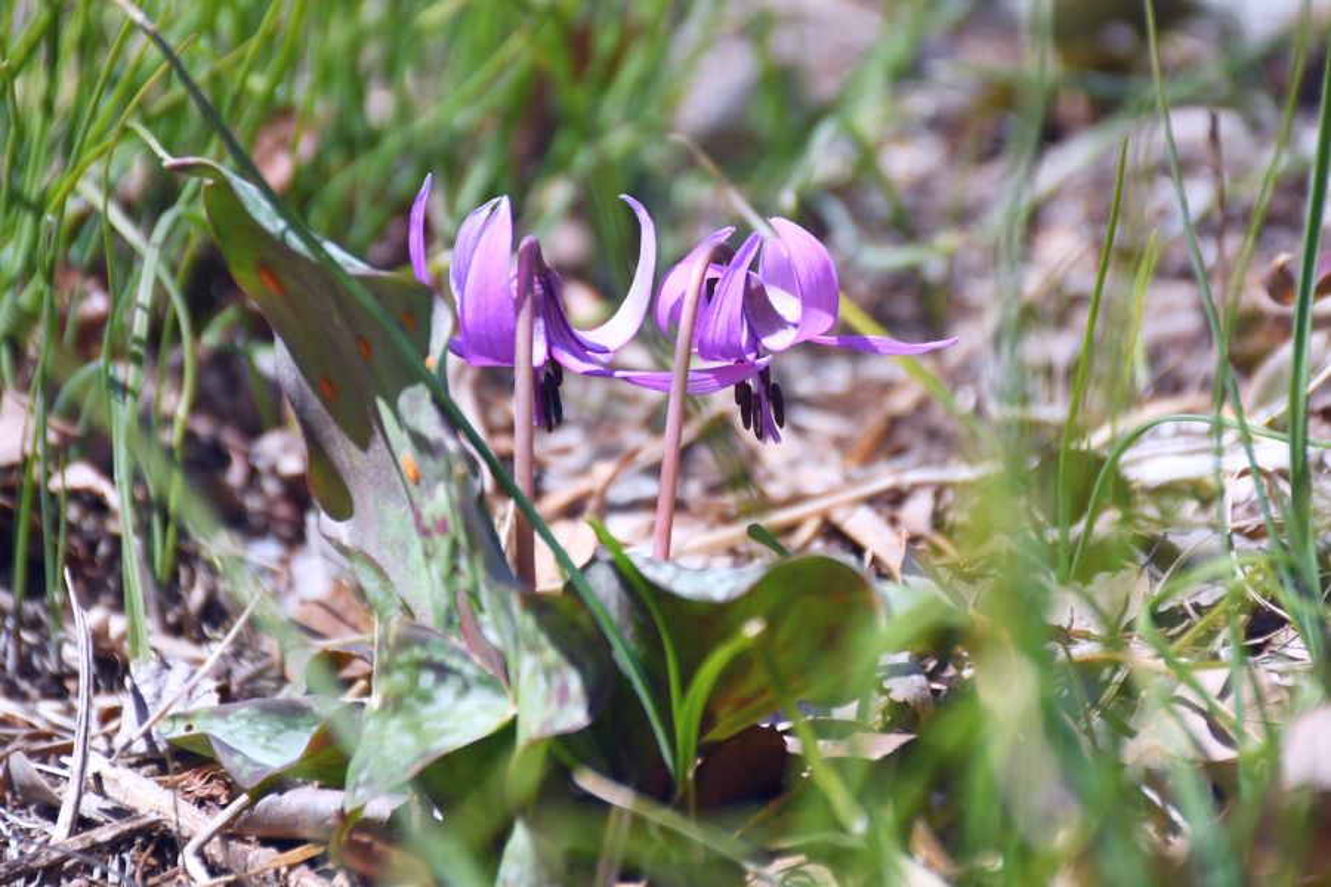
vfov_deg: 6.5
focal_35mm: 210
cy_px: 444
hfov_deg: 9.8
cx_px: 666
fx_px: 7764
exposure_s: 1/3200
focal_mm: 140
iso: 800
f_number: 5.6
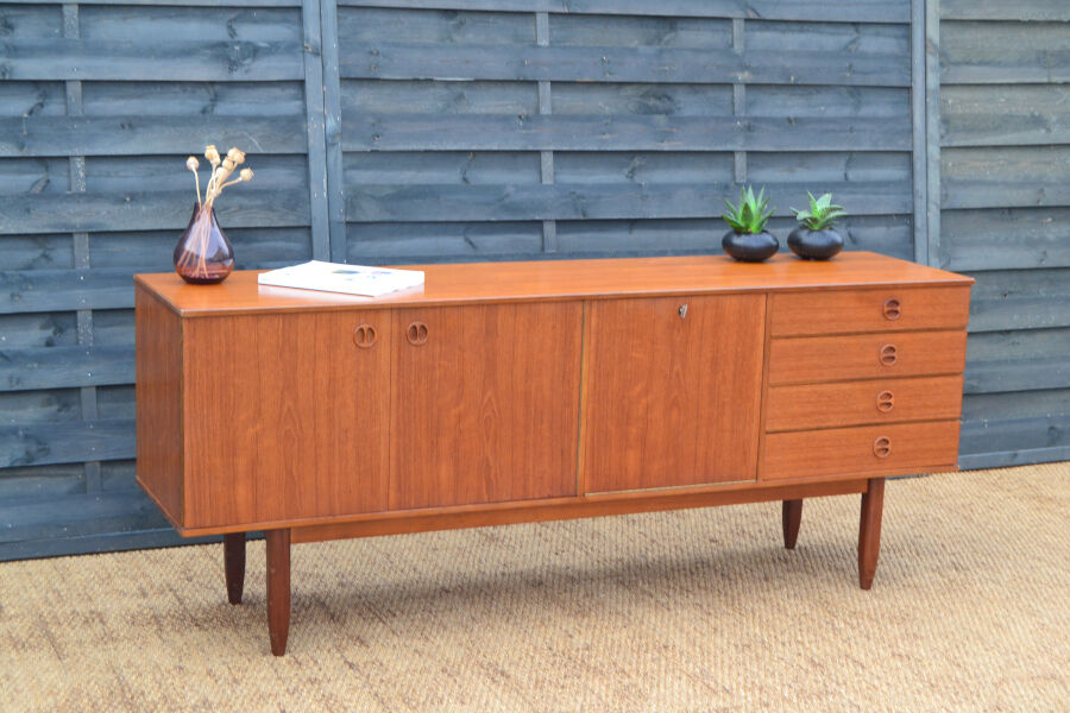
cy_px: 356
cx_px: 535
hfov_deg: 31.9
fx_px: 1872
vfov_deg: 21.6
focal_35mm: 63
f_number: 8
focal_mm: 42
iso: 560
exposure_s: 1/60
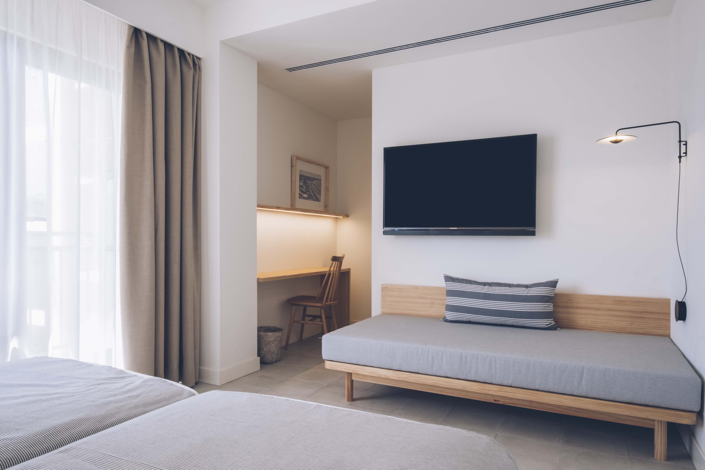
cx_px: 352
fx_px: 450
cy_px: 235
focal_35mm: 23
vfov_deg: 55.1
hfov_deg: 76.1
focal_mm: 15.1
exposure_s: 1/2
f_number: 14
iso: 250
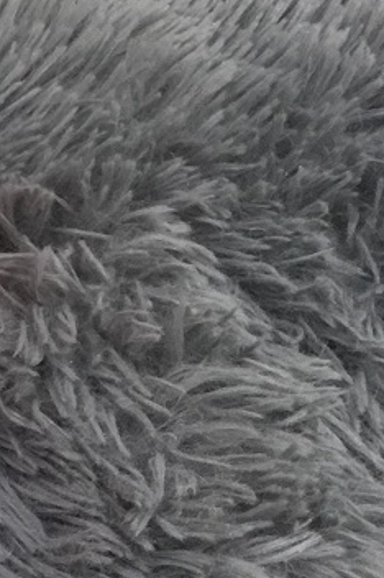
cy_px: 335
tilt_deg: -46.5
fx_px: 1763
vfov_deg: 18.6
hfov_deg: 11.8
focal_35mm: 110
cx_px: -231
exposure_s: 1/33
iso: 125
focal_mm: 3.3
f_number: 2.4
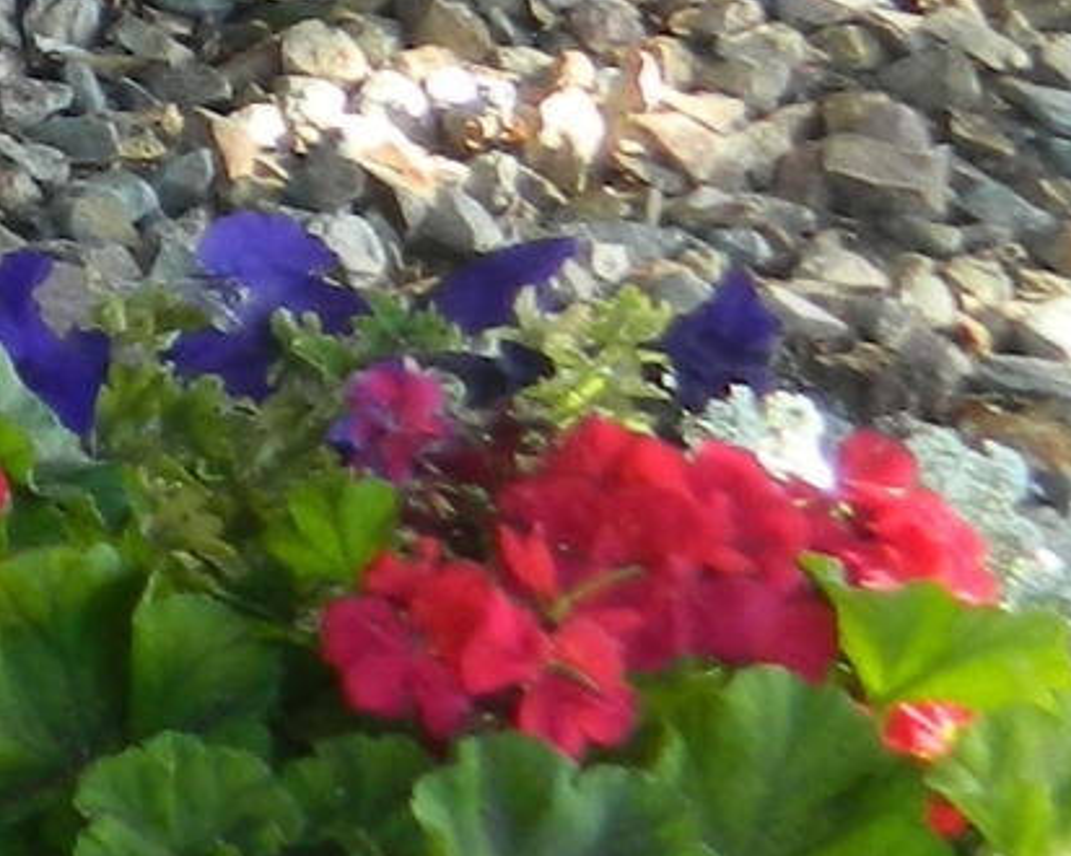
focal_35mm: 291
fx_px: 9220
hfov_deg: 5.9
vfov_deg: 5.2
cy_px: -869
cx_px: -2751
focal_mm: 7.3
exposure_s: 1/60
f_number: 3.5
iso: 80
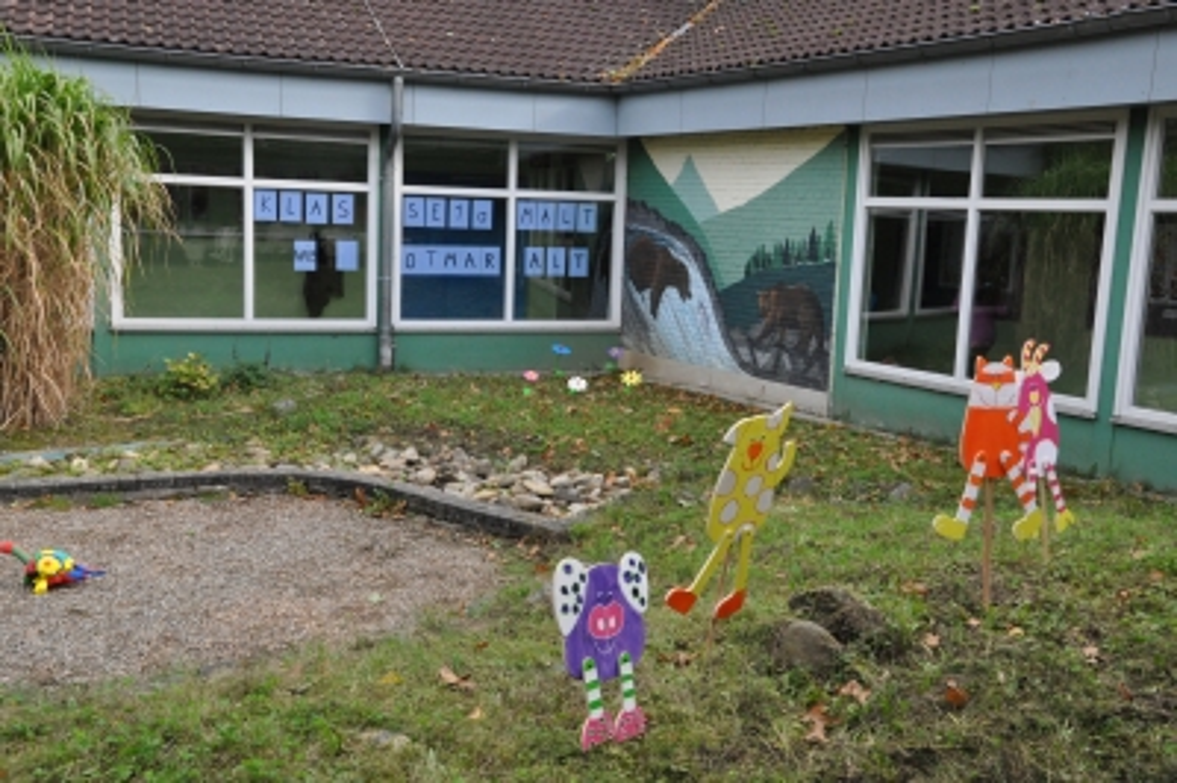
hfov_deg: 51.3
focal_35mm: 38
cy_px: 392
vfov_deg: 35.4
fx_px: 1225
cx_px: 588
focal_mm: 25
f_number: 10
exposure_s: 1/400
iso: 1600
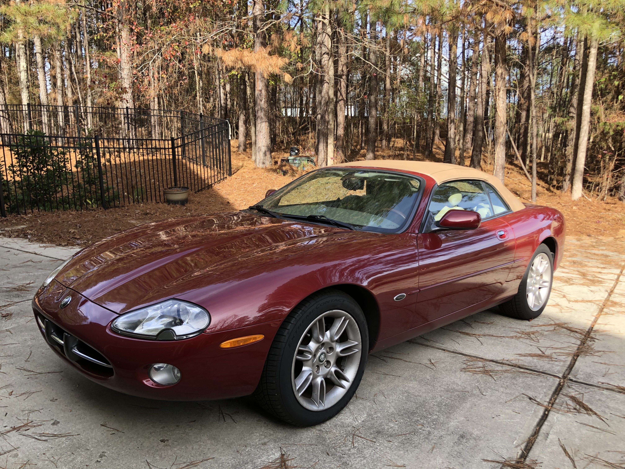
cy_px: 234
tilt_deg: -9.8
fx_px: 506
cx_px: 312
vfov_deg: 49.7
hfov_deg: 63.4
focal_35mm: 28
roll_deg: +0.0
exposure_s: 1/242
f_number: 1.8
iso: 20
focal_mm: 4
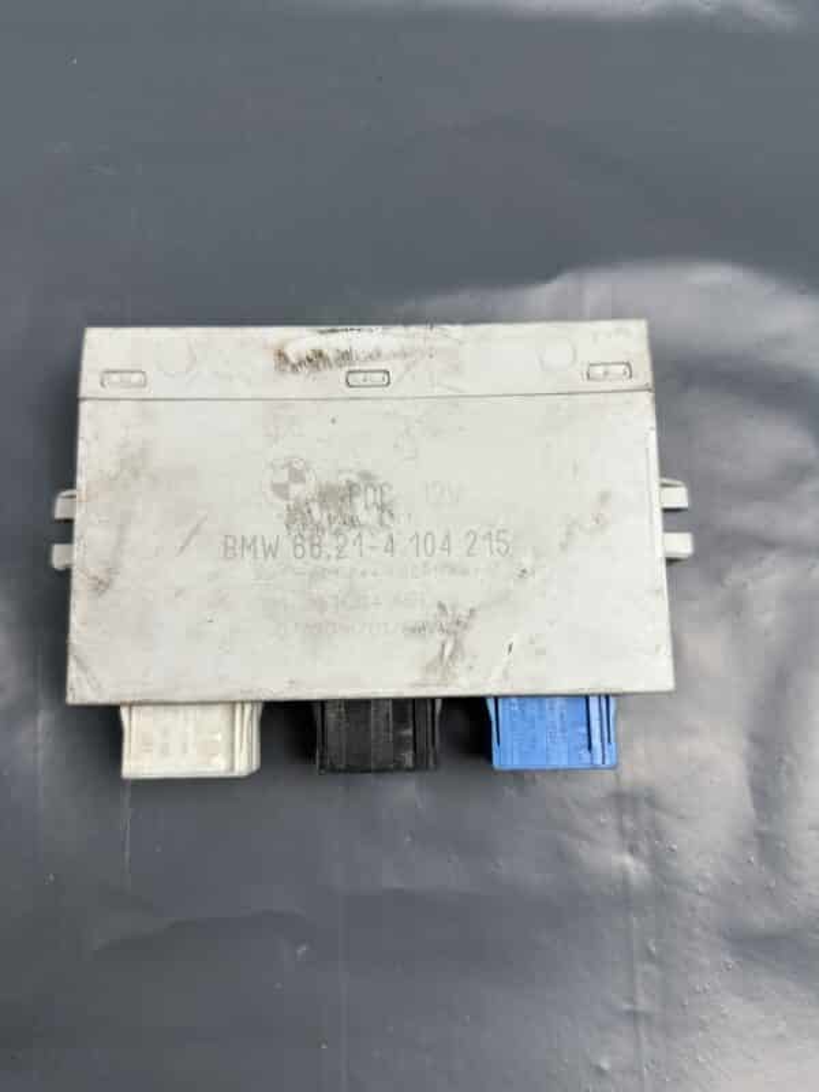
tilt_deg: -79.3
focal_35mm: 24
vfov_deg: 71.6
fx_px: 757
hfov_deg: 56.8
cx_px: 410
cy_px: 546
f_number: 1.78
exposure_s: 1/100
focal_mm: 6.86
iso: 80
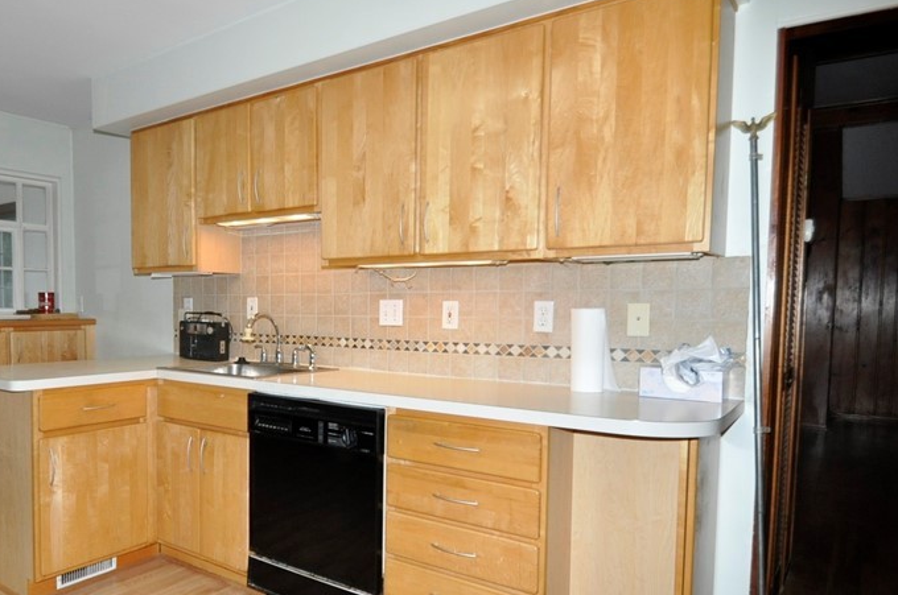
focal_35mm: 24
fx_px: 598
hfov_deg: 71.6
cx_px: 298
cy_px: 332
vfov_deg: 52.8
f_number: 4
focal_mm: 10
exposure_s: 1/60
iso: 800
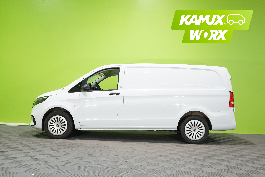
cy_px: 88
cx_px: 132
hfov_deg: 57.2
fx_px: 243
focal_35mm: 33
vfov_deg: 40.0
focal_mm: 33
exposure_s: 1/125
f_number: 4
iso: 1600
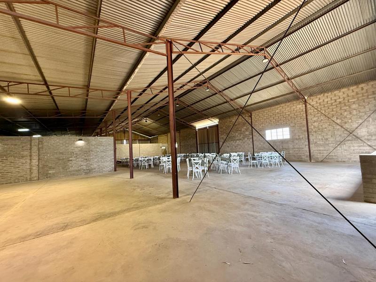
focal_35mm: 14
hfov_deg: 102.1
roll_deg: +2.8
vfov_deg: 85.7
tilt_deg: +3.8
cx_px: 188
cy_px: 141
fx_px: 152
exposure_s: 1/92
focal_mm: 2.22
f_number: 2.2
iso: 320
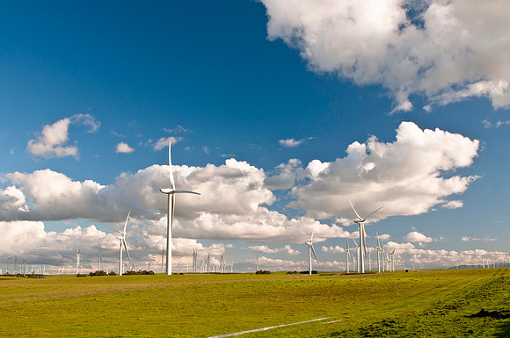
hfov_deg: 53.2
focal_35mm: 36
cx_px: 255
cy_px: 169
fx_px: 509
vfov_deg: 36.8
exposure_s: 1/60
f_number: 11
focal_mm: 24
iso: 200
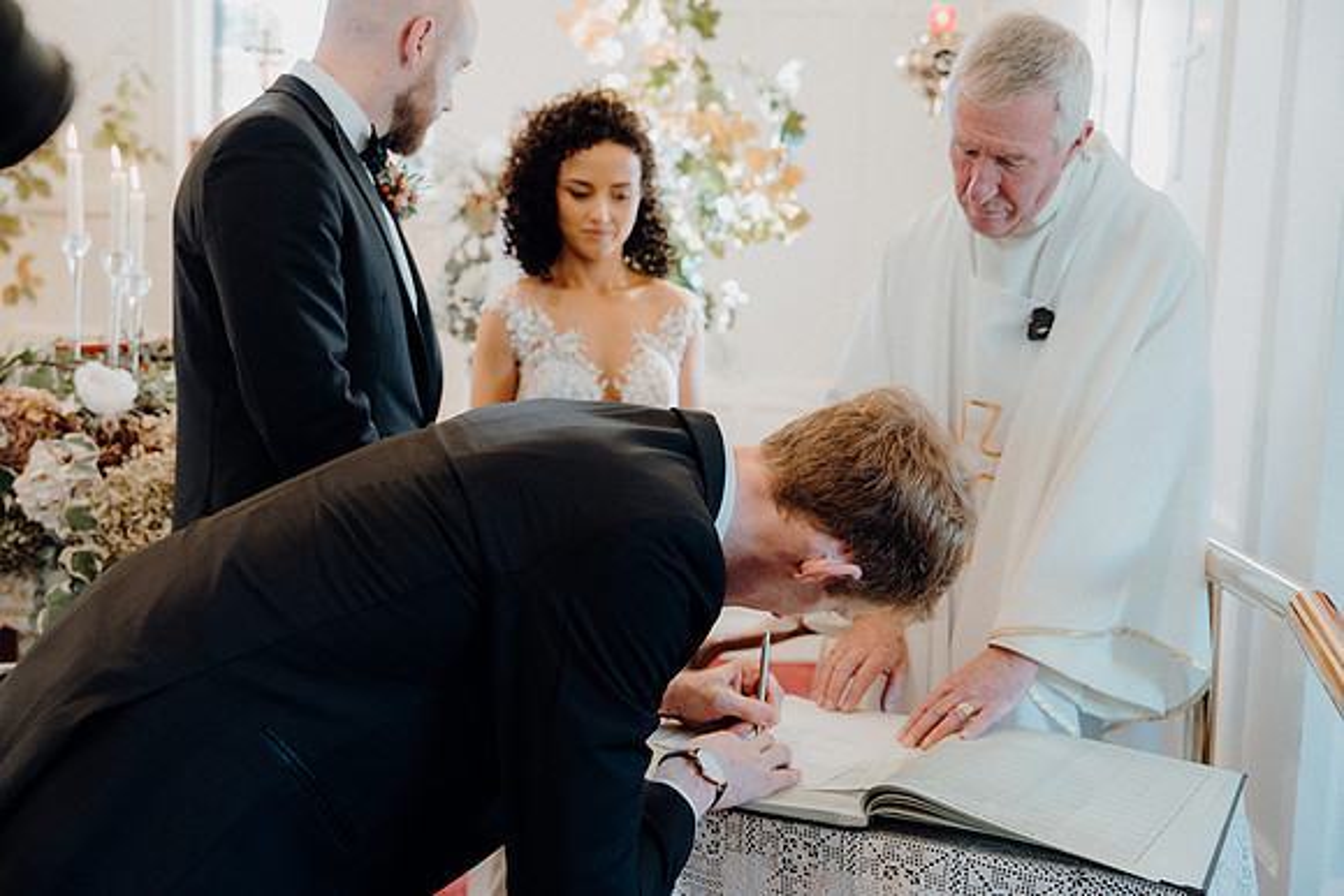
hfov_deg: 46.4
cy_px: 448
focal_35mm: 42
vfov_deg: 31.9
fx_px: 1568
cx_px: 672
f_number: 3.5
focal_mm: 42
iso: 1600
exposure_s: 1/160
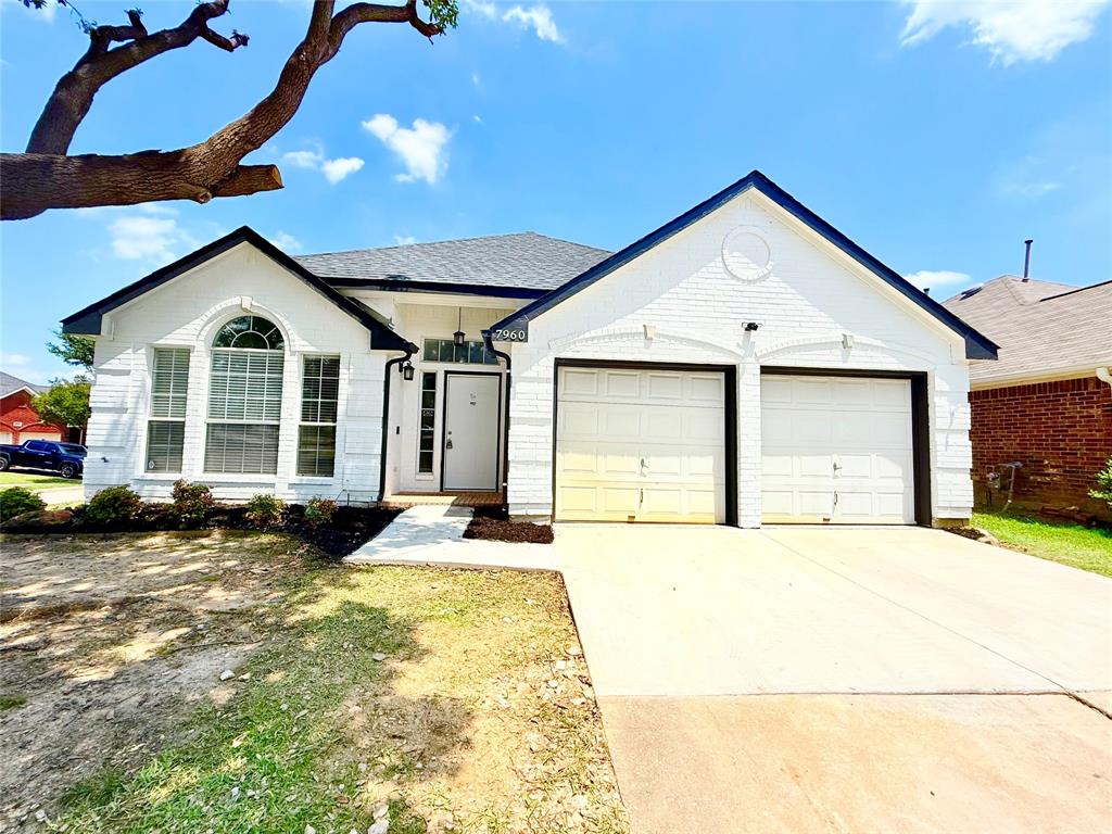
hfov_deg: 102.1
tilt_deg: +4.5
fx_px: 450
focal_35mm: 14
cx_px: 556
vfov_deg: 85.7
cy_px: 417
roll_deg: -1.4
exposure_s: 1/3289
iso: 50
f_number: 2.2
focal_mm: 2.22
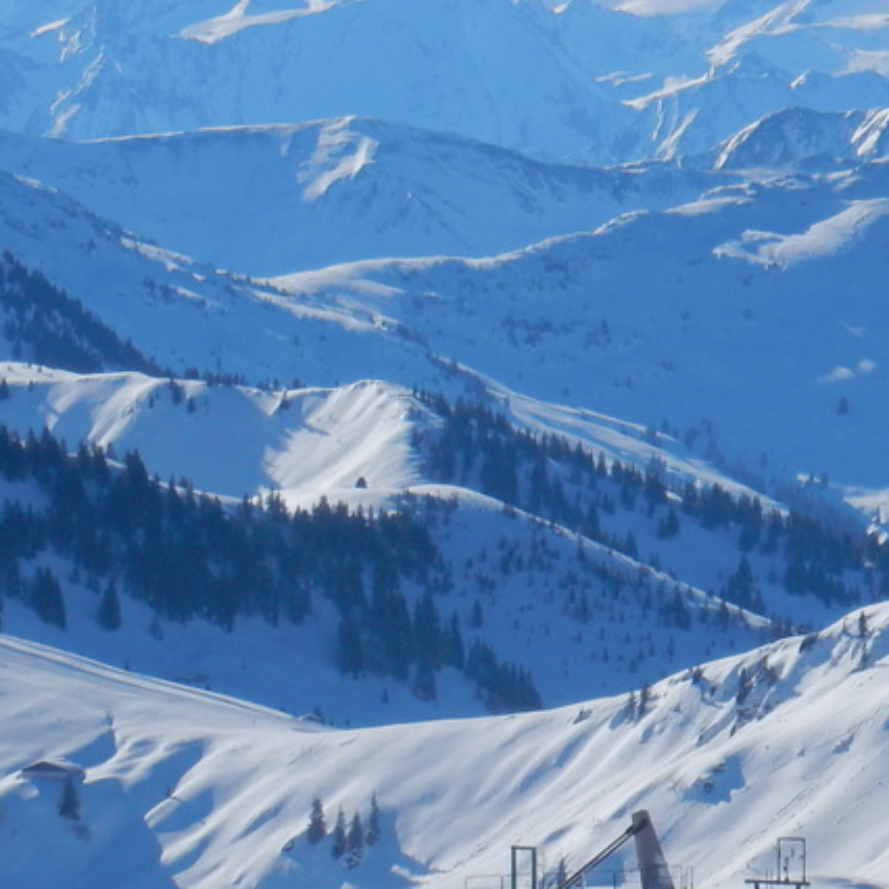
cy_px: 543
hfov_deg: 4.0
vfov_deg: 4.0
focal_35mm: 436
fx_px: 12668
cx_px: 478
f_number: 6
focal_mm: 29.2
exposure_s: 1/1250
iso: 125
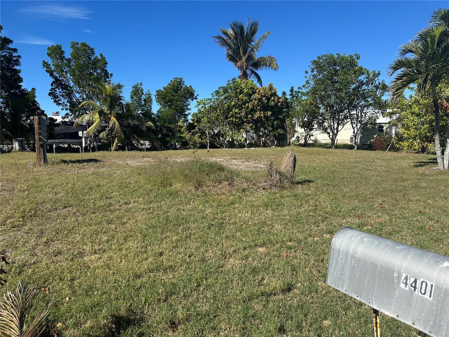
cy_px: 168
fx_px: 311
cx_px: 224
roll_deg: -0.5
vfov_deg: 56.8
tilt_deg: -6.1
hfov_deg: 71.6
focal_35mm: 24
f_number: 1.78
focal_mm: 6.86
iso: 80
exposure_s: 1/4348
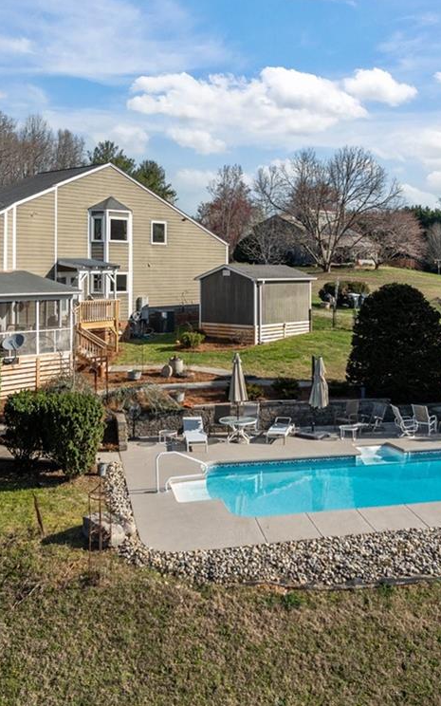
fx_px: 673
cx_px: 240
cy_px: 344
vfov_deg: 55.3
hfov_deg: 36.3
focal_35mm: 35
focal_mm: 12.29
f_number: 2.8
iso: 110
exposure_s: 1/2000
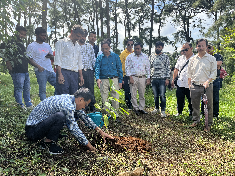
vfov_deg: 53.1
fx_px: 177
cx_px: 118
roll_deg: +2.4
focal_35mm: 26
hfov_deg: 67.3
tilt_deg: -7.2
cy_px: 88
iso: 50
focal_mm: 5.1
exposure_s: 1/1066
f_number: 1.6
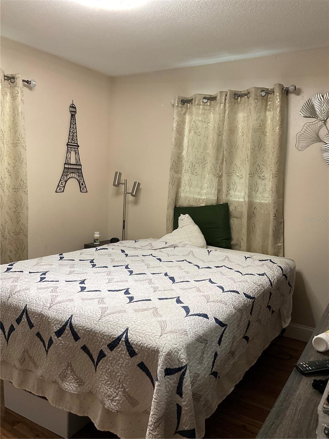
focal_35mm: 29
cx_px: 164
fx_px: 367
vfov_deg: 61.7
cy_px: 220
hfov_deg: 48.2
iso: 80
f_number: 1.8
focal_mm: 3
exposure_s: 1/60
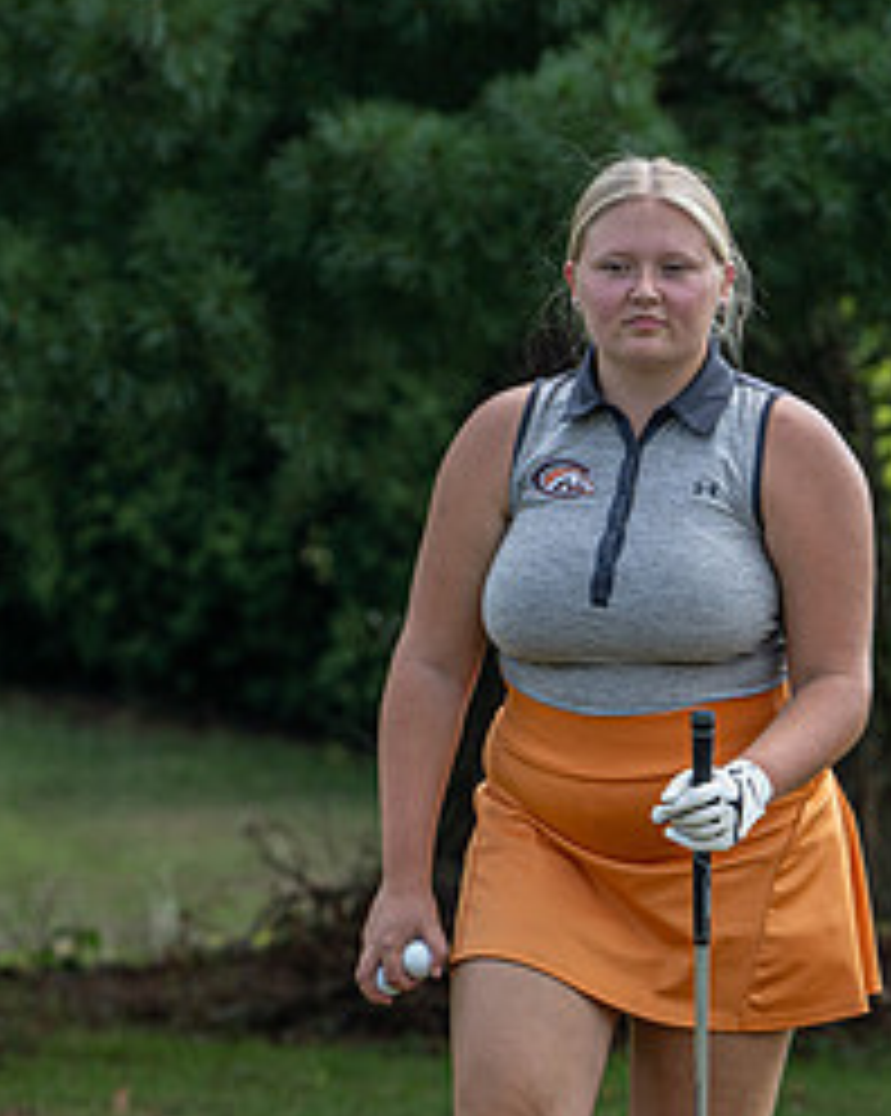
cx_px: 449
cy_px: 854
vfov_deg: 2.8
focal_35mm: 695
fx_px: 22937
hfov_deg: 2.2
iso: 125
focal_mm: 200
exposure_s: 1/250
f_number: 6.3
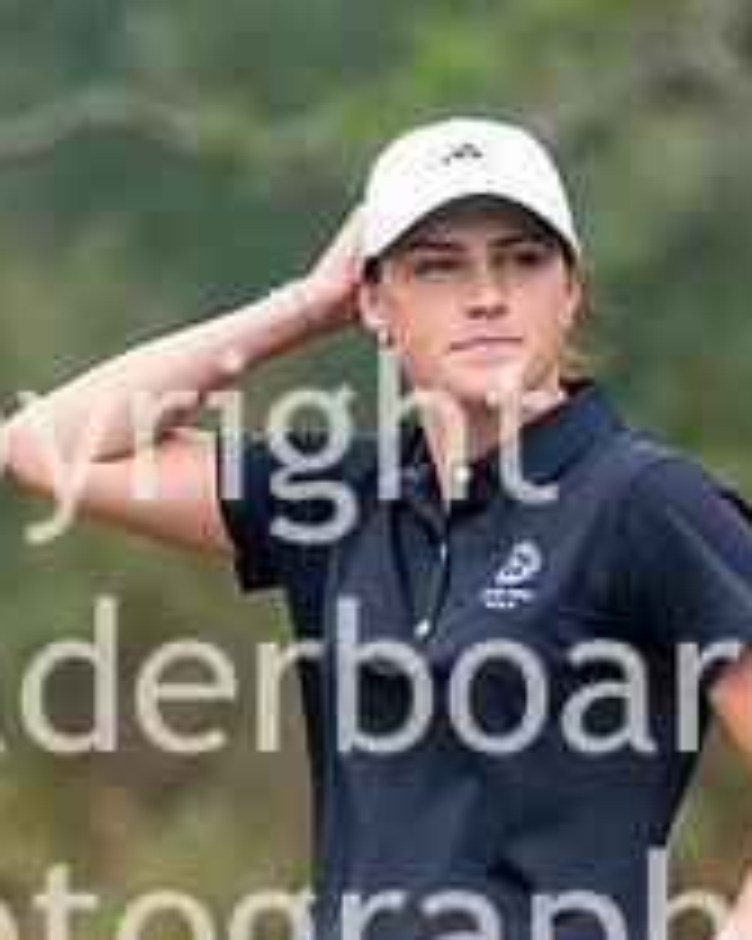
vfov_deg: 1.7
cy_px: 720
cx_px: 279
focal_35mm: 1173
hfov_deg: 1.3
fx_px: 32657
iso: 200
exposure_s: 1/1000
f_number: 4
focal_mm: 300
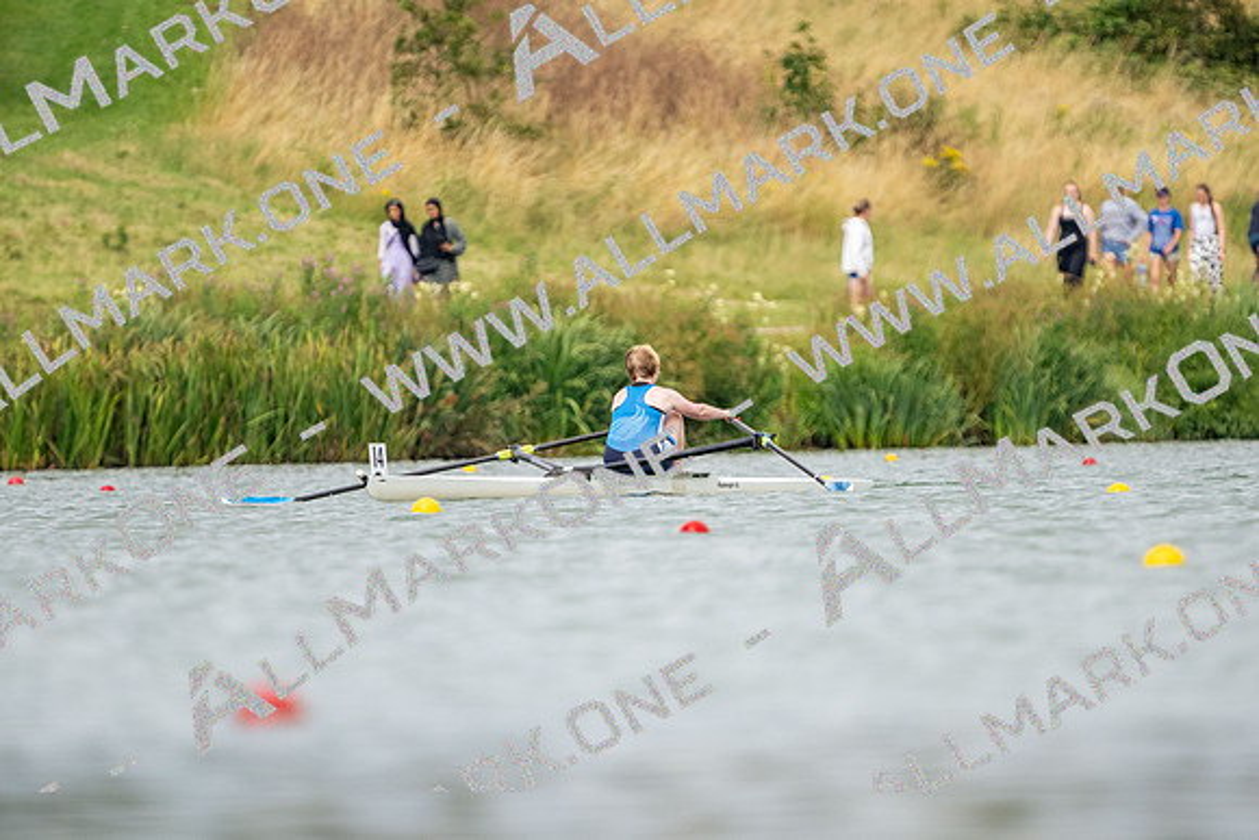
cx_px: 630
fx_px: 31481
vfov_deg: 1.5
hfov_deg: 2.3
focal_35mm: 900
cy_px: 420
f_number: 6.3
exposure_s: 1/1600
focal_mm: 600
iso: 500
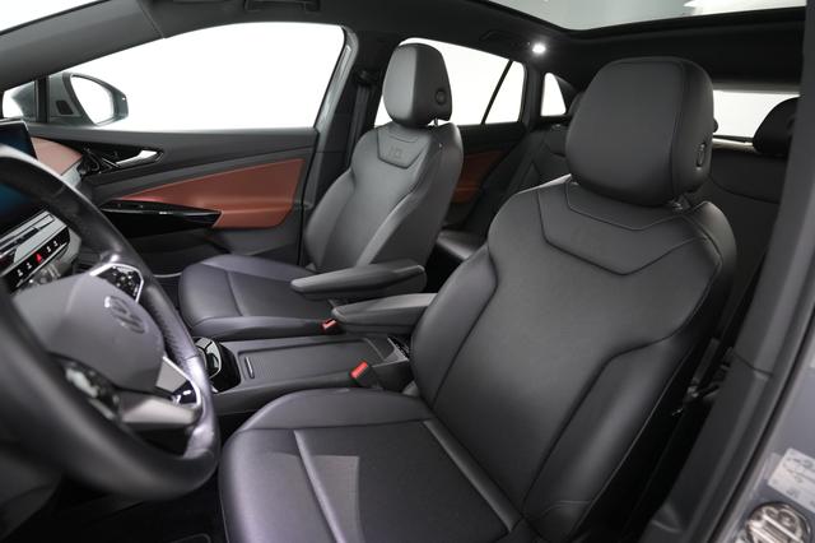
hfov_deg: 93.3
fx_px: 385
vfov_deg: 70.4
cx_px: 408
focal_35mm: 17
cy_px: 272
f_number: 2.8
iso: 2000
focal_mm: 17
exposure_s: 1/30
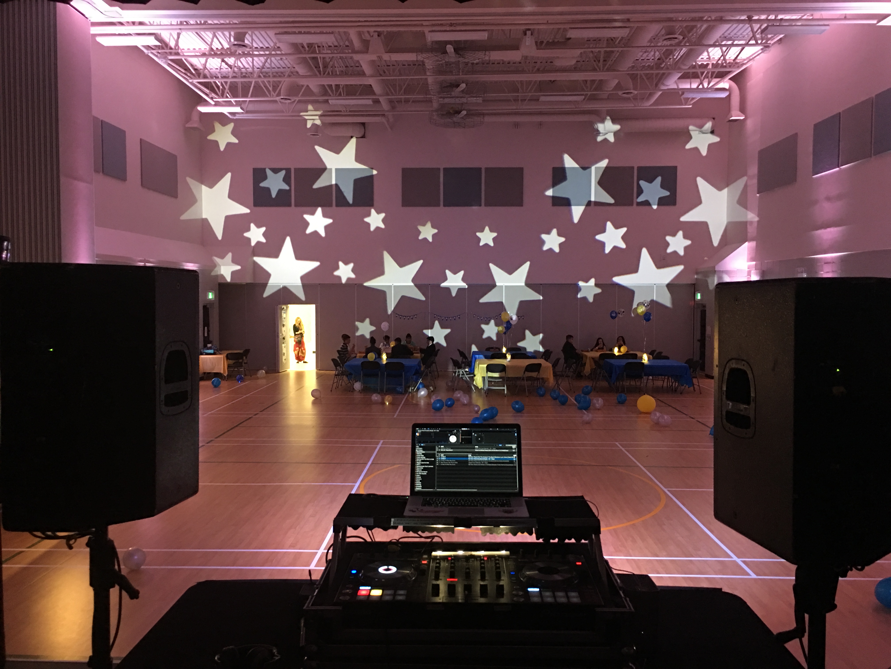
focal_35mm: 29
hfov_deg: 61.7
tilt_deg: -1.7
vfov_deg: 48.2
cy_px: 334
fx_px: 746
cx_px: 446
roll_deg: -0.9
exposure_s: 1/4
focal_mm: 4.15
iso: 80
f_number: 2.2
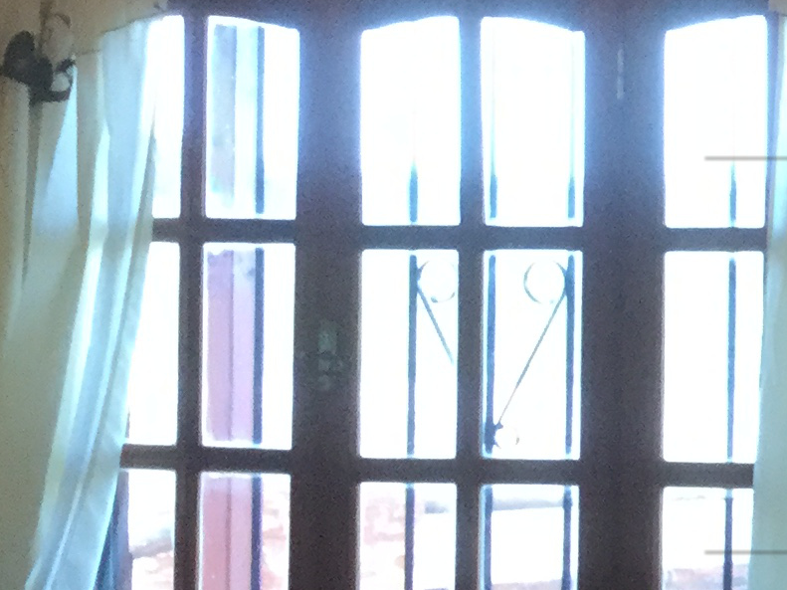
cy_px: 142
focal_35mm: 128
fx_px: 2910
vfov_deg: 11.5
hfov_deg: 13.6
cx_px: 1457
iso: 50
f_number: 2.4
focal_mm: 3.3
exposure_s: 1/33
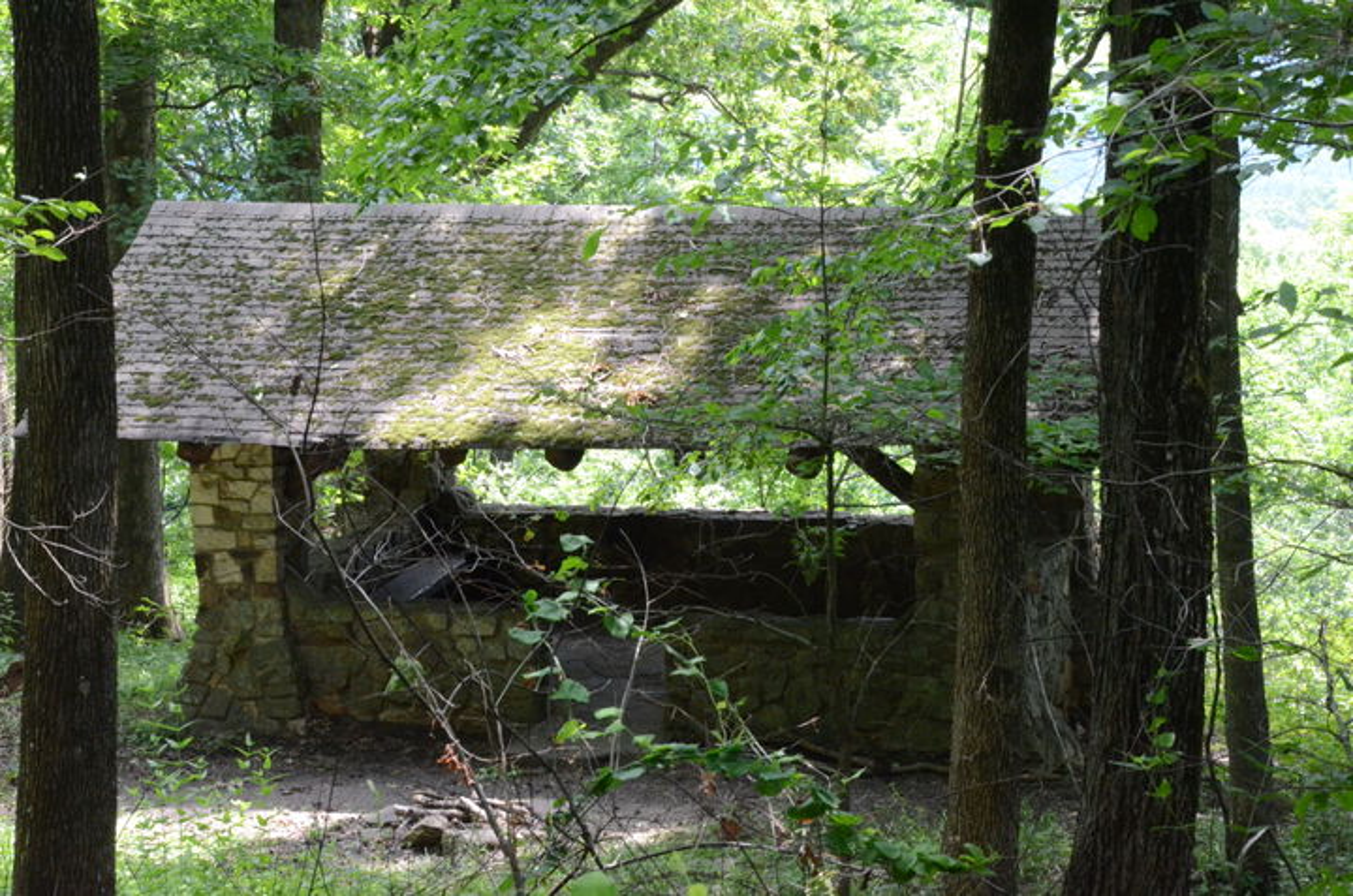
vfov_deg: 13.8
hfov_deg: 20.7
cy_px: 448
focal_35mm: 99
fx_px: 3713
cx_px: 676
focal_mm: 66
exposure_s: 1/125
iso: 4000
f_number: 16
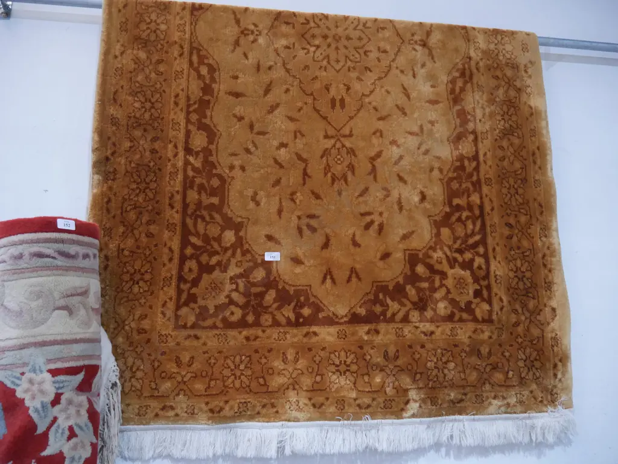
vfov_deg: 49.8
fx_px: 500
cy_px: 232
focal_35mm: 28
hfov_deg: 63.4
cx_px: 309
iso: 1250
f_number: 3.5
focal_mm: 14
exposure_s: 1/60
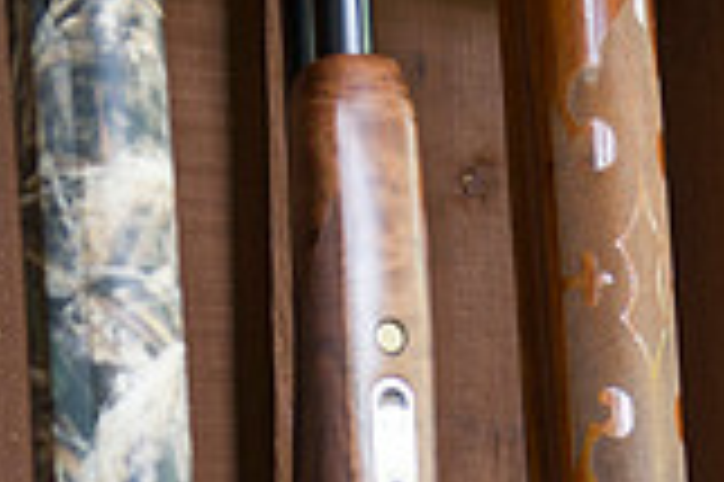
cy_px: 707
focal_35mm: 144
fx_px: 2893
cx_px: 499
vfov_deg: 9.3
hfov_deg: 14.2
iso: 800
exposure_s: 1/100
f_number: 2.8
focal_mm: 40
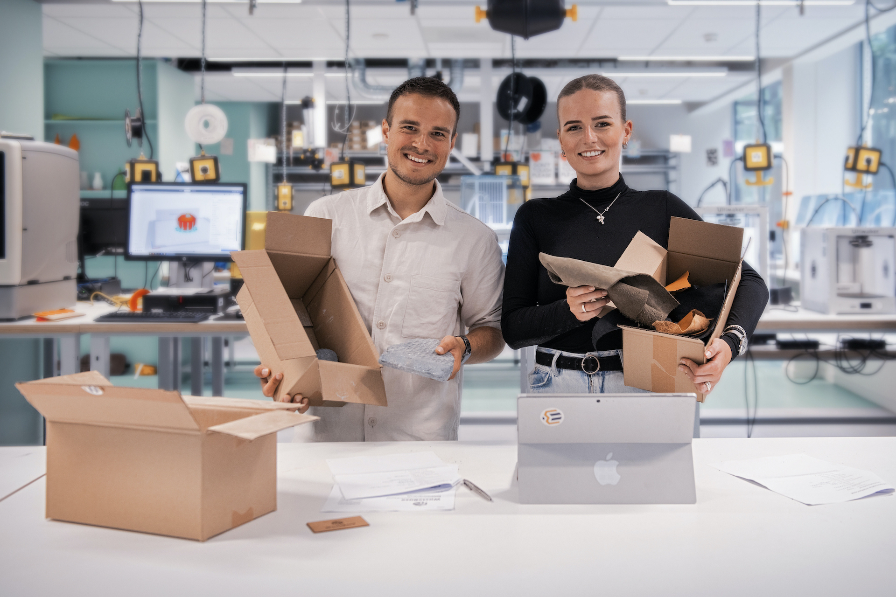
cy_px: 298
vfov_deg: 36.9
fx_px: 896
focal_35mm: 36
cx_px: 448
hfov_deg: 53.1
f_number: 4
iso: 900
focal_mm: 36
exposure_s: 1/100
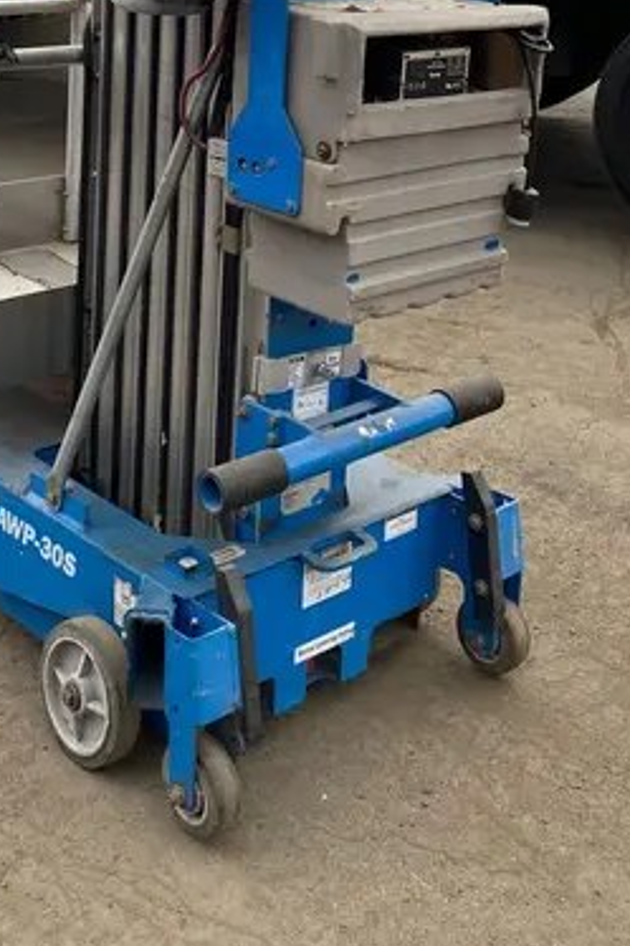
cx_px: 213
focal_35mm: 53
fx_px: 1392
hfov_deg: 25.4
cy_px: 49
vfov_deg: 34.8
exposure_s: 1/452
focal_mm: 4.25
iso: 32
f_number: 1.8
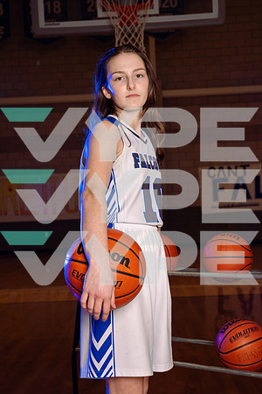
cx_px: 131
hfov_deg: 23.8
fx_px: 622
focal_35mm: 57
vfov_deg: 35.1
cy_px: 197
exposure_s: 1/250
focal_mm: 57
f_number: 7.1
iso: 400
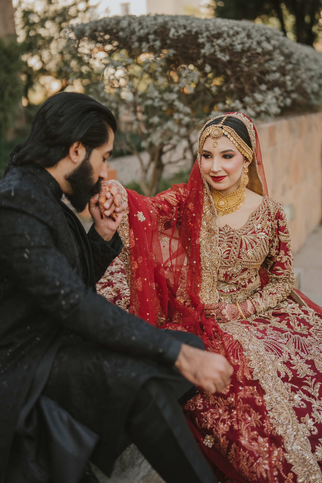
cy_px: 242
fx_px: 671
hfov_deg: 27.0
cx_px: 161
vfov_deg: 39.6
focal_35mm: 50
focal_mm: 50
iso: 500
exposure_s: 1/2500
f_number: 1.8
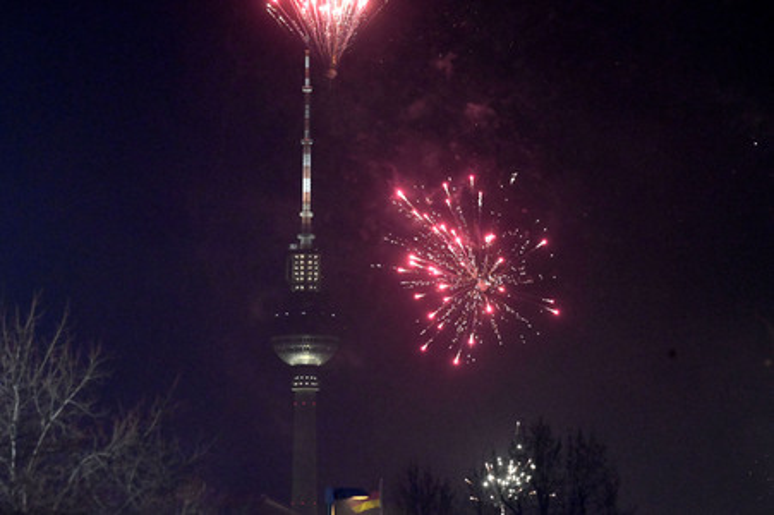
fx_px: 4297
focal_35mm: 200
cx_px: 387
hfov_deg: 10.3
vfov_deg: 6.9
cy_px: 258
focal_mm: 200
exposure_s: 1/160
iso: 12800
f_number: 5.6
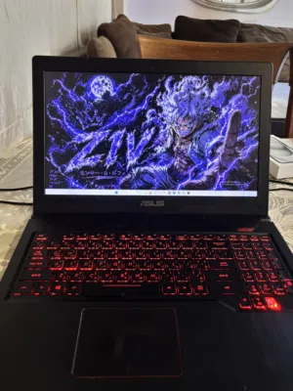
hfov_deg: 53.1
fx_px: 293
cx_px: 146
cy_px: 196
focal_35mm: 26
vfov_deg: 67.3
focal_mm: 5.96
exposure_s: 1/50
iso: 250
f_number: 1.6
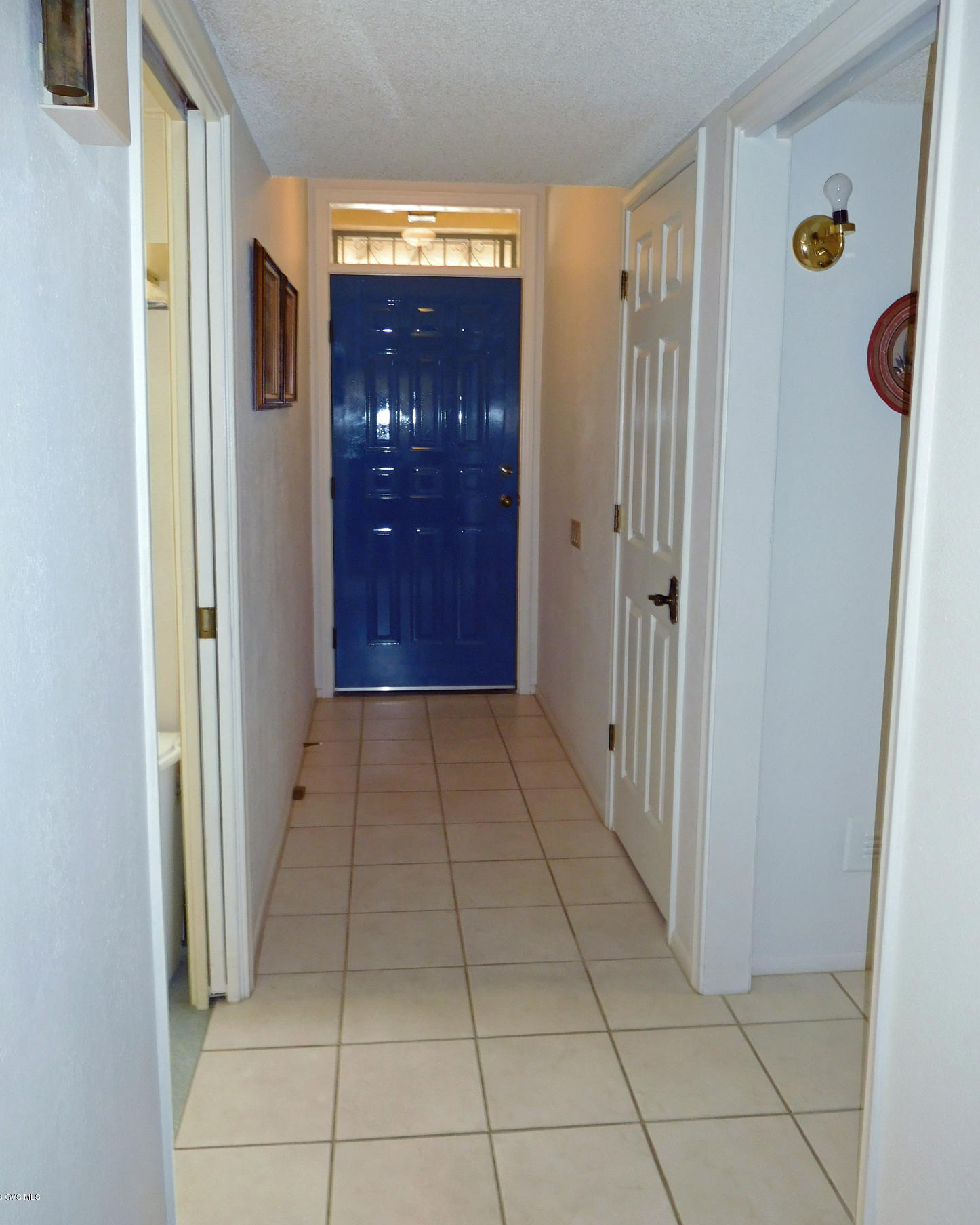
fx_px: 979
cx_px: 482
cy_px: 562
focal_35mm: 27
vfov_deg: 64.0
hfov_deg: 53.2
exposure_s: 1/30
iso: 200
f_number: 3.4
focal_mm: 4.5
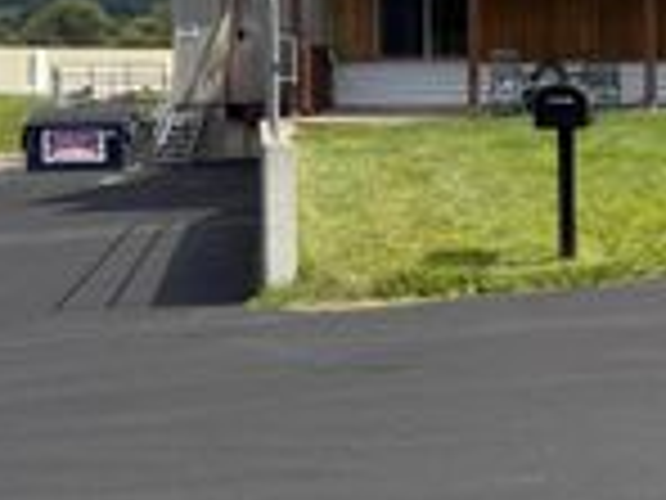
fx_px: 1558
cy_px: 65
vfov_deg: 18.0
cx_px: 792
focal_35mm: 81
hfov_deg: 22.3
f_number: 1.78
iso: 80
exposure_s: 1/5714
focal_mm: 6.76
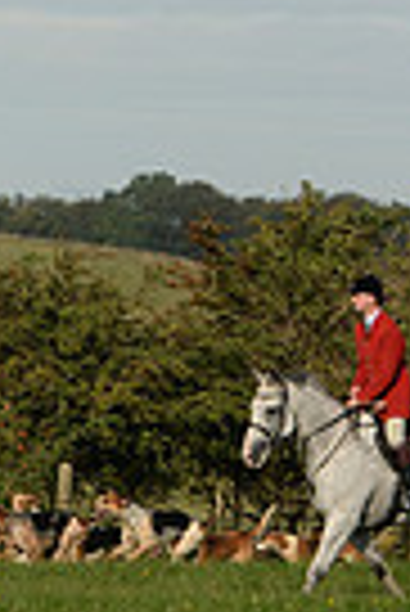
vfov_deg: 3.6
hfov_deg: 2.4
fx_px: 9814
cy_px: 148
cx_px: -775
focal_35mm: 576
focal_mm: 135
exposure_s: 1/1250
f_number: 5
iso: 200
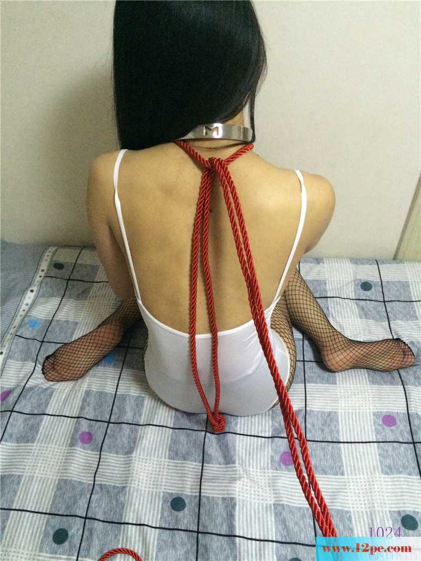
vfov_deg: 61.6
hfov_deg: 48.2
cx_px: 210
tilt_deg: -44.3
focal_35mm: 29
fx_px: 470
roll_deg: +3.5
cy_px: 280
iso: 500
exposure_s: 1/17
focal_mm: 4.15
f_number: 2.2
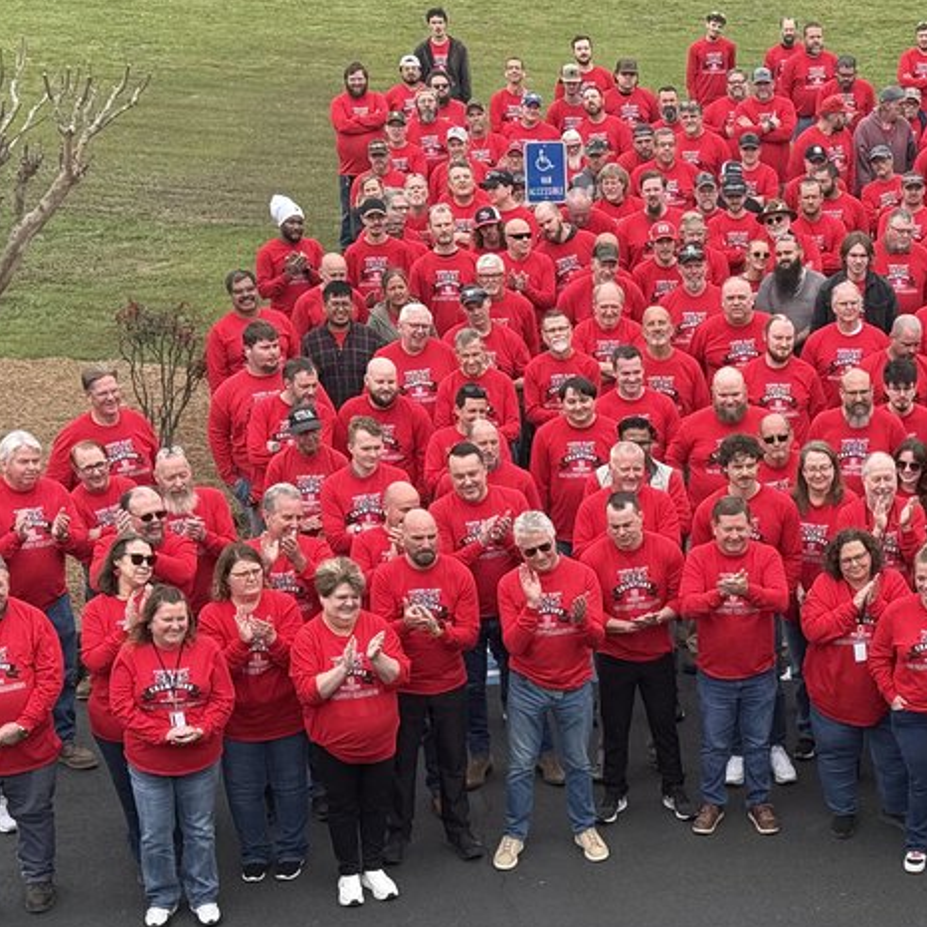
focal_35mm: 91
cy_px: 635
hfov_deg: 18.8
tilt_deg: -21.8
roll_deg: -0.4
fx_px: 2757
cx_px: 814
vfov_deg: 19.0
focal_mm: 6.76
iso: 100
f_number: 1.78
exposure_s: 1/2088
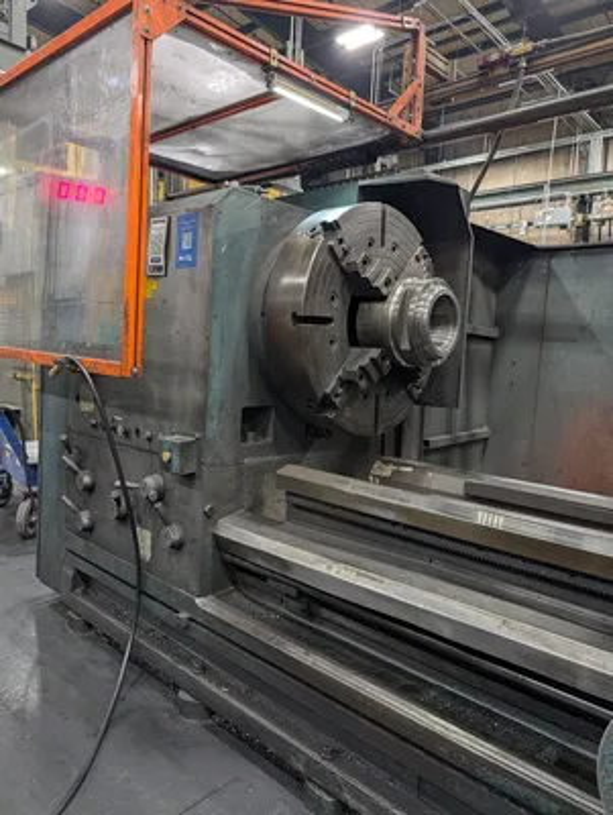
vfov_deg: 71.5
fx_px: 565
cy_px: 408
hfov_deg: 56.9
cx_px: 306
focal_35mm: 24
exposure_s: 1/120
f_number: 1.68
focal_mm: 6.9
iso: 286
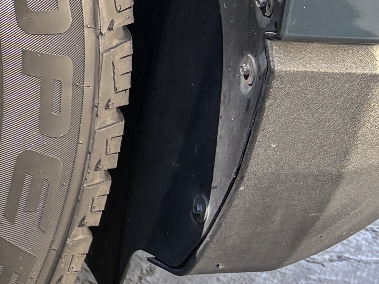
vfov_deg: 10.9
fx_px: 1489
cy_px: 55
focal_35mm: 136
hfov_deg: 12.1
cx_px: -481
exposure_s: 1/196
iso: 40
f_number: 1.6
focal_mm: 5.96
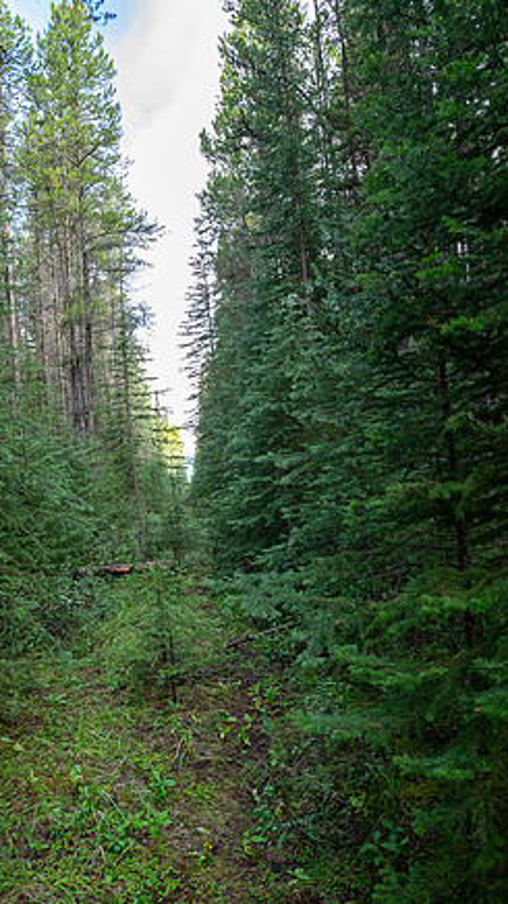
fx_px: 647
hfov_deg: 42.8
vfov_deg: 69.9
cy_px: 450
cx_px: 236
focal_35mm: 27
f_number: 8
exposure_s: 1/60
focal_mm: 12
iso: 400
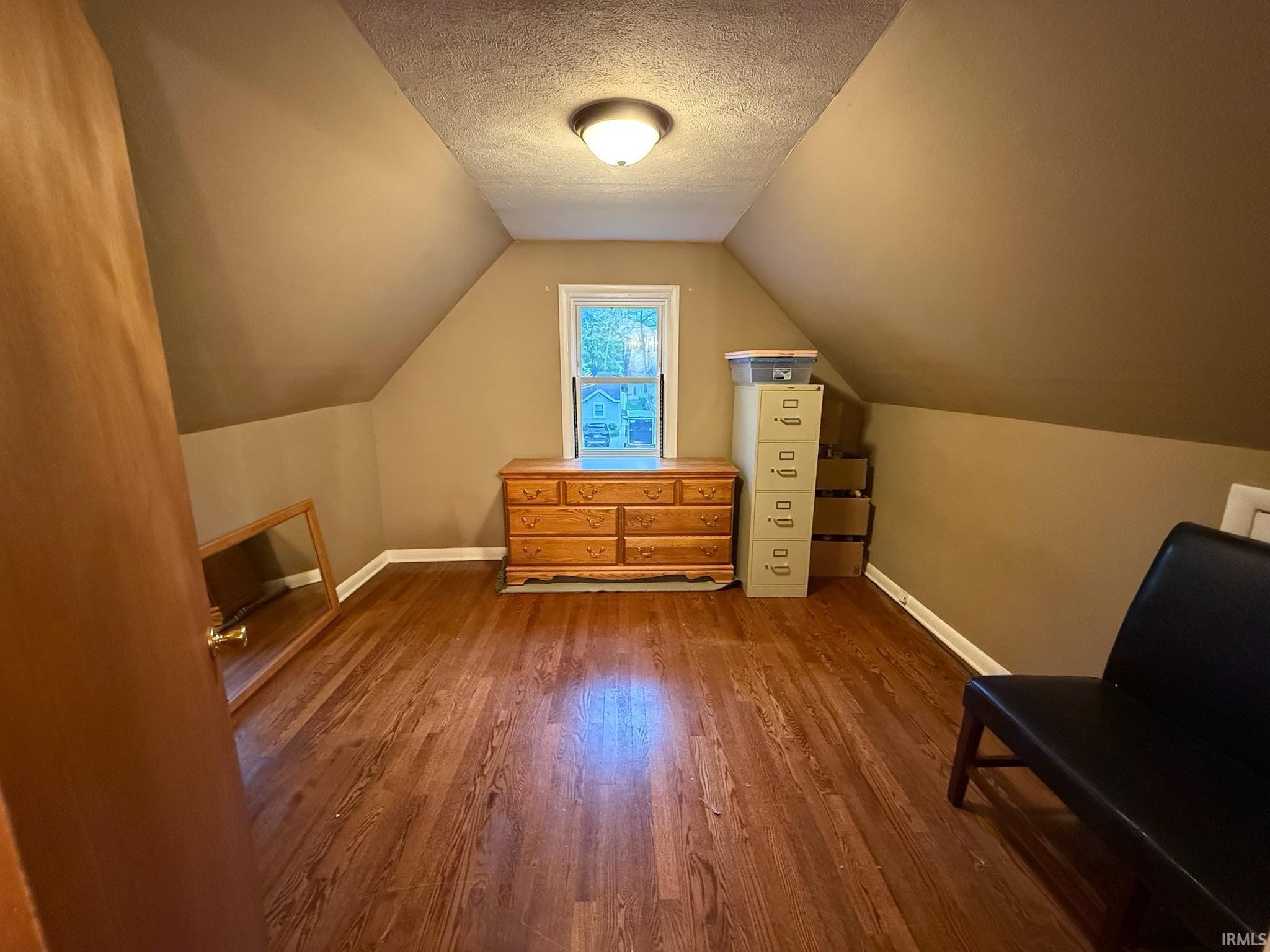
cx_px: 635
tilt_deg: -11.7
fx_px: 514
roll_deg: -0.6
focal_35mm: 14
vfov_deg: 85.7
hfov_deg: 102.1
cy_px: 476
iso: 1000
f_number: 2.2
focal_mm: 2.22
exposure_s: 1/60
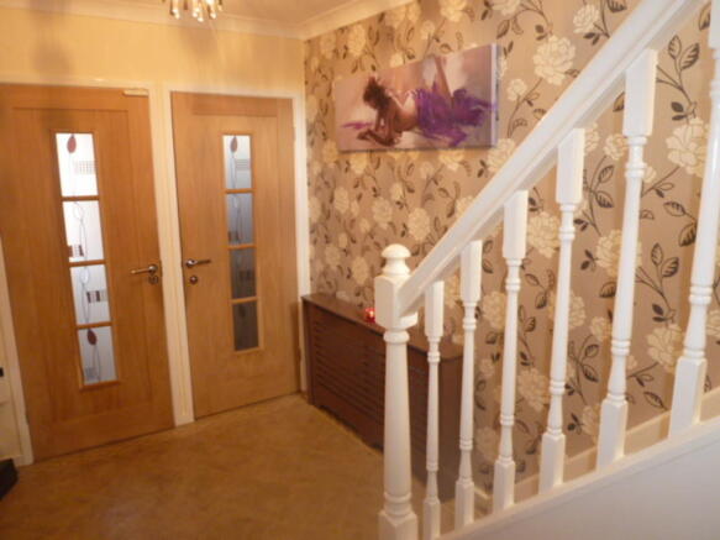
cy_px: 270
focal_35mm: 25
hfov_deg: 69.4
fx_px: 520
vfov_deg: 54.9
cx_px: 360
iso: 250
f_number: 2.8
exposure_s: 1/30
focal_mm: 4.5
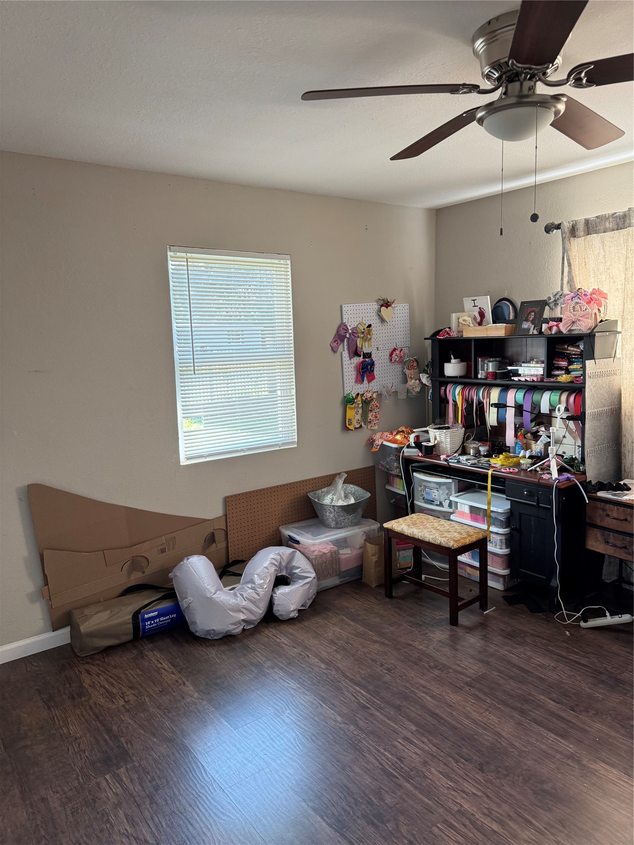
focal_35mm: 24
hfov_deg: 56.8
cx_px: 317
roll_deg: +1.9
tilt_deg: -7.6
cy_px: 422
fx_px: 586
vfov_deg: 71.6
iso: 200
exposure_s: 1/108
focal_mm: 6.76
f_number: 1.78
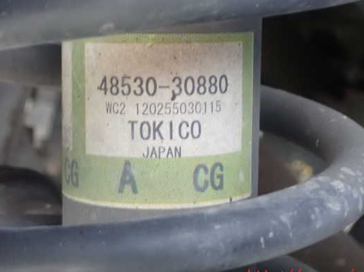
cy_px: 129
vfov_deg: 16.0
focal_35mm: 92
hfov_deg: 21.3
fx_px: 967
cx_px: 196
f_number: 4.4
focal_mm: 14.41
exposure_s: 1/20
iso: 1600
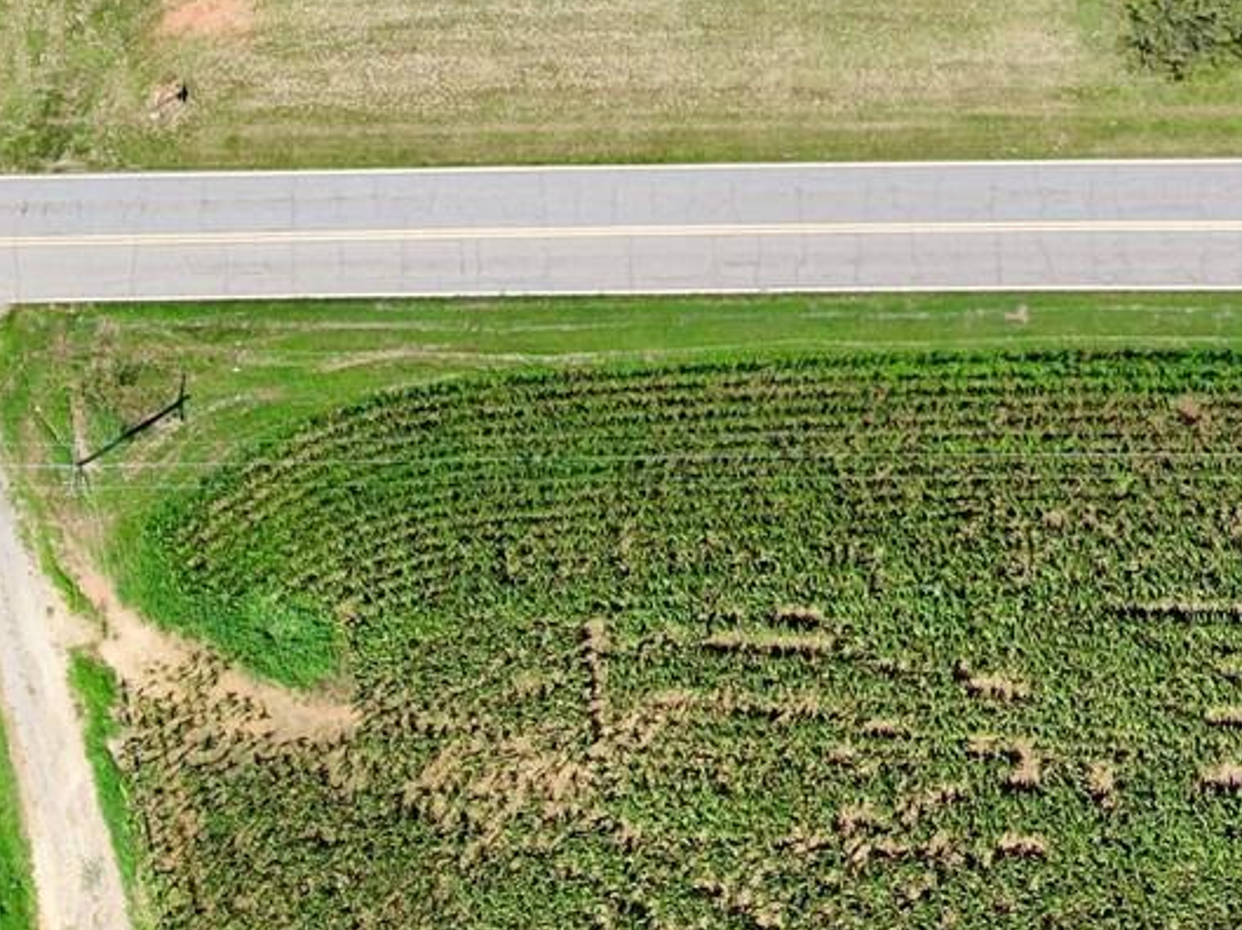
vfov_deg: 15.0
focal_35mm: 93
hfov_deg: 20.9
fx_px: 3335
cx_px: 930
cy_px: -364
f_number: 1.8
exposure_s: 1/2500
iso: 100
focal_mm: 8.67
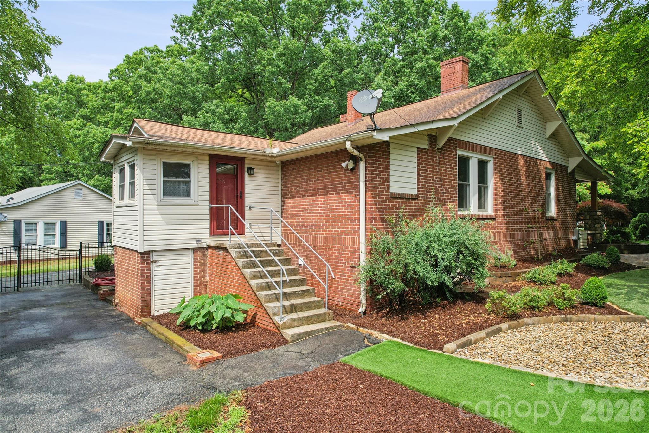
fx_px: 397
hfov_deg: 78.6
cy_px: 216
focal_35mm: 22
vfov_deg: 57.2
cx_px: 324
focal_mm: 8.4
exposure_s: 1/160
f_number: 2.8
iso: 110
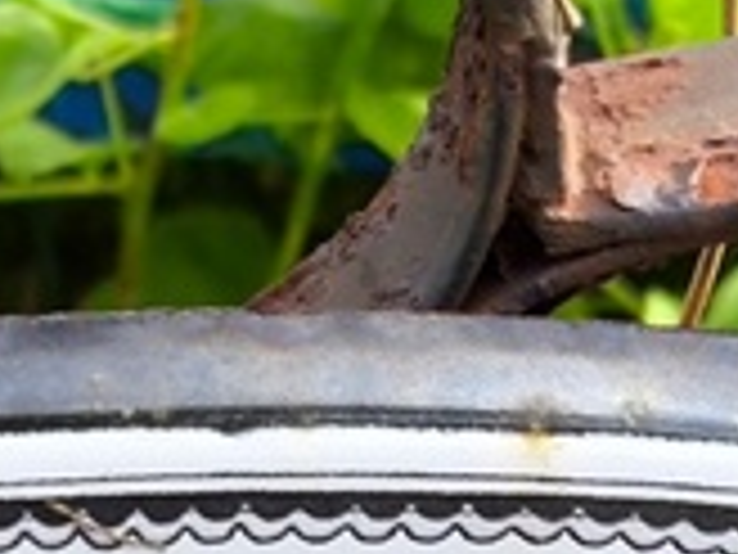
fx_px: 5202
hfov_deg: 8.1
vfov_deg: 5.9
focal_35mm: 244
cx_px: -79
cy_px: 1275
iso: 50
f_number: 1.7
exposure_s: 1/145
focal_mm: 4.71
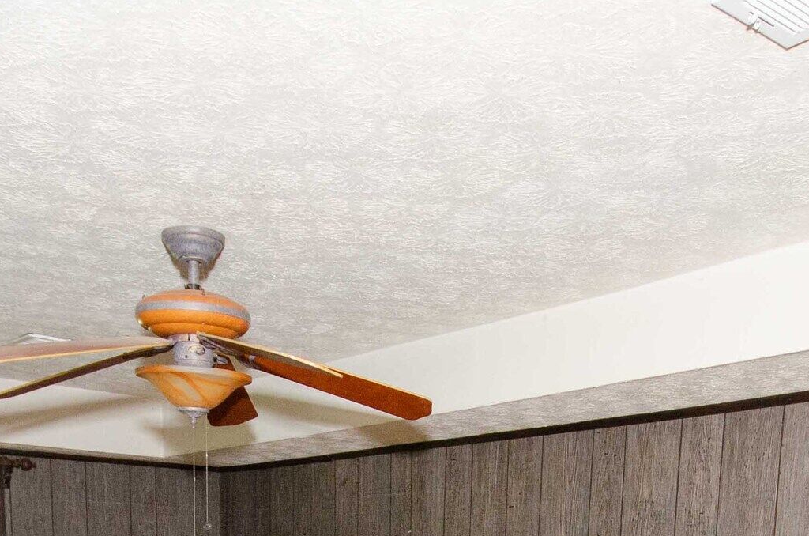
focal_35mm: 45
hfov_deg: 43.6
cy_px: 753
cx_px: 359
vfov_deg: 24.6
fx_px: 1009
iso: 800
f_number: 4
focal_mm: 10
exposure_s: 1/60
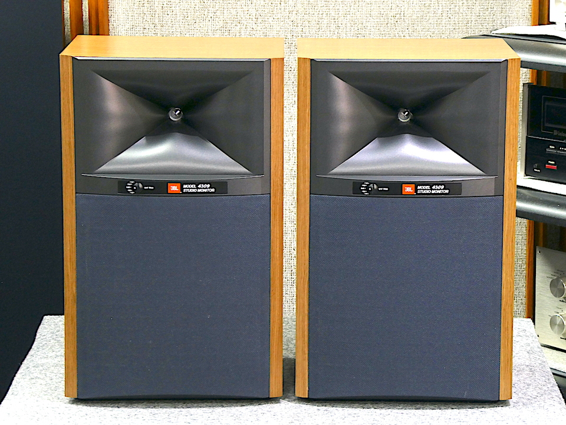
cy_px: 212
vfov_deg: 12.9
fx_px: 1880
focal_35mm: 115
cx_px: 283
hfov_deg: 17.1
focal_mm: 20.6
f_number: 5.1
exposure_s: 1/5
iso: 200
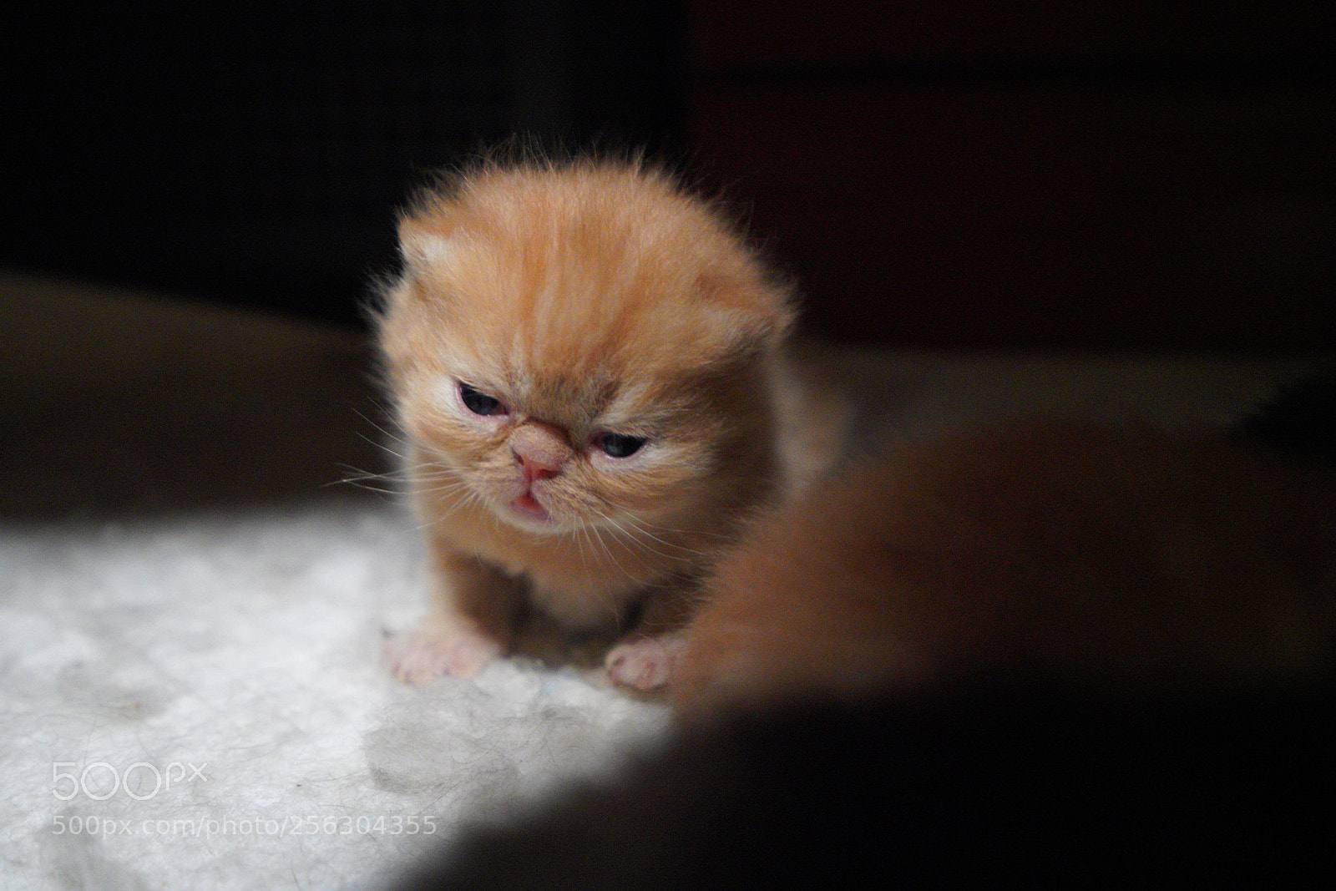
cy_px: 446
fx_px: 1299
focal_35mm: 35
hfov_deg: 54.4
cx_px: 668
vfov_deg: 37.9
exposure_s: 1/60
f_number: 4
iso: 12800
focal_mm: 35
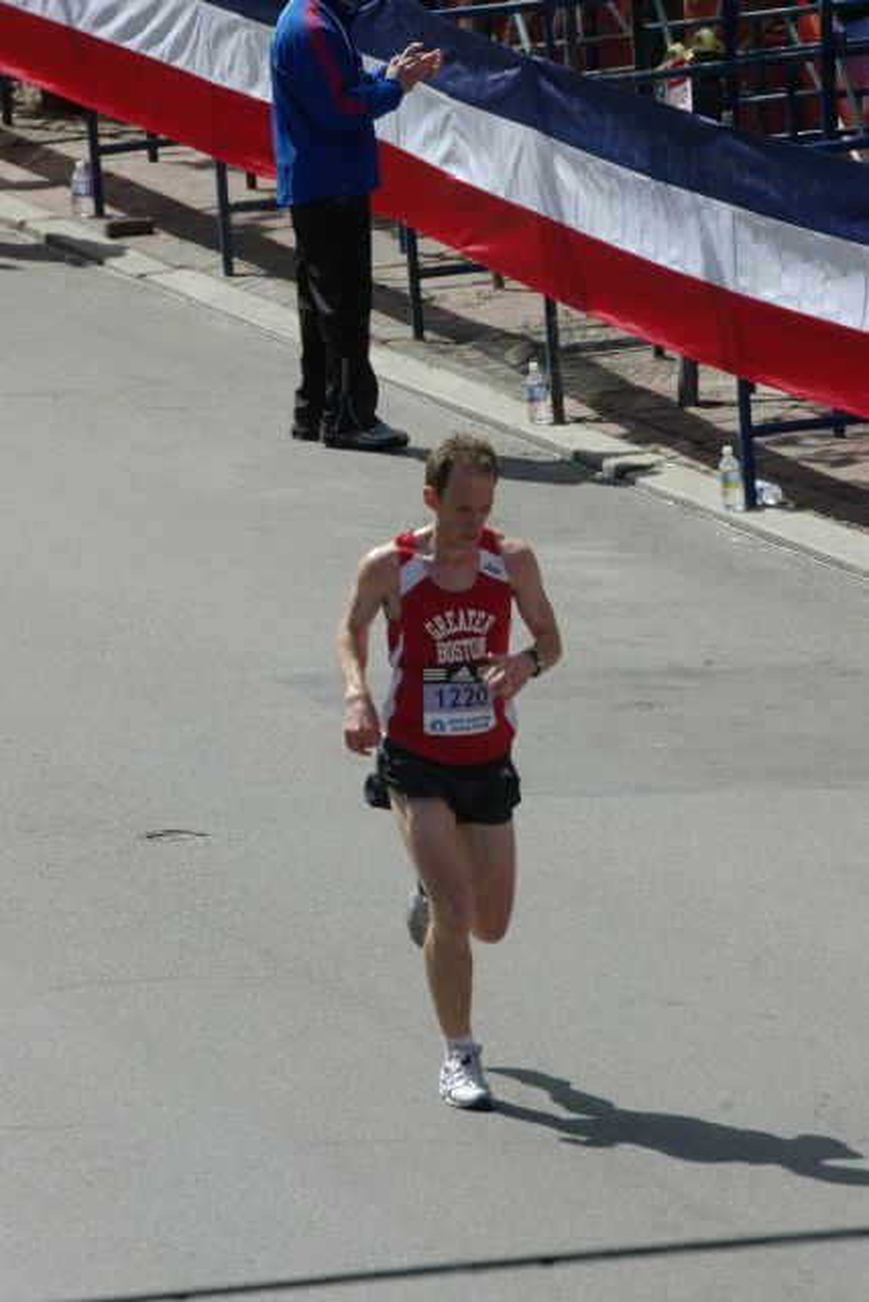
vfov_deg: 5.1
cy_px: 651
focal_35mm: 405
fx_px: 14655
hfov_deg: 3.4
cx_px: 434
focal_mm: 270
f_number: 10
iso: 400
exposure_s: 1/500
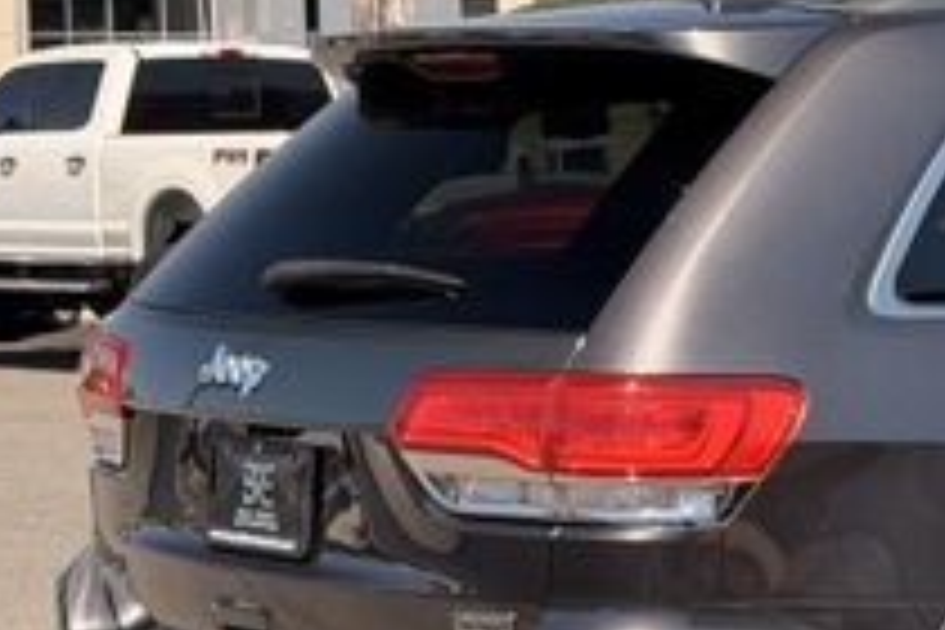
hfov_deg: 13.0
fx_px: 3990
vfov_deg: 9.0
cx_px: 1238
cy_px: 423
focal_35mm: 152
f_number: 1.78
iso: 64
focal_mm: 6.76
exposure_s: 1/1642
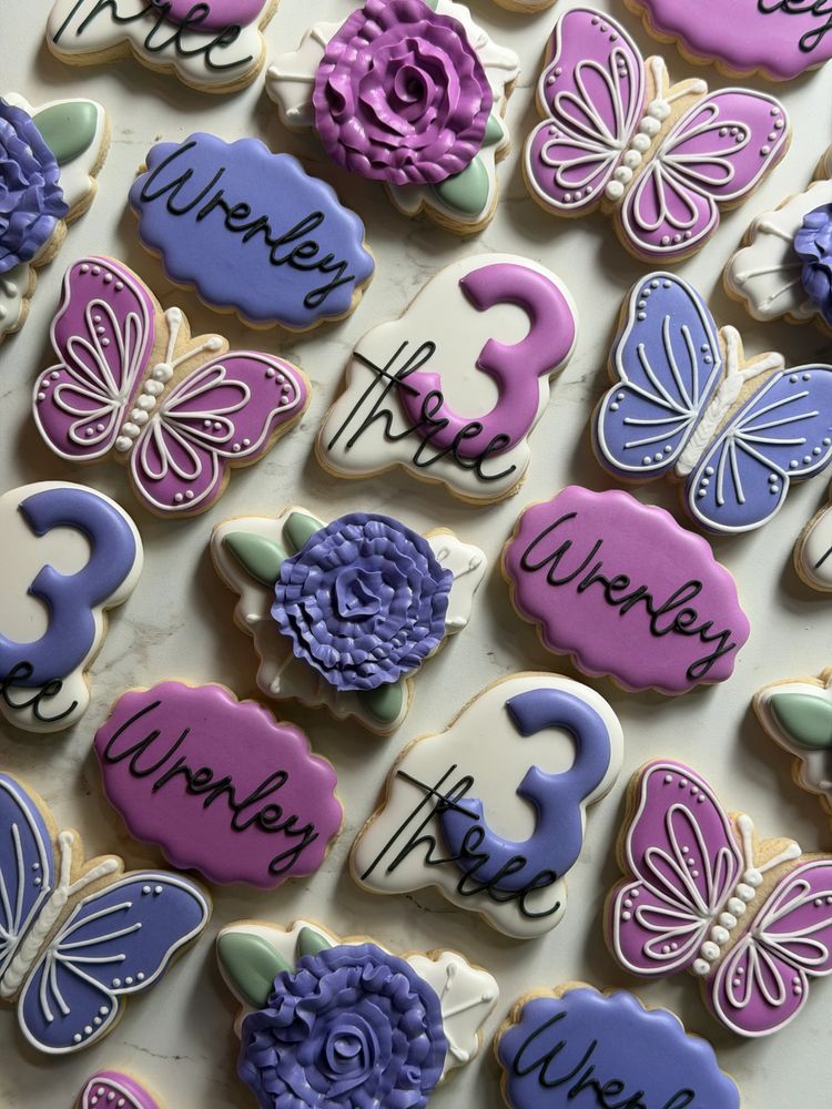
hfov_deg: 30.3
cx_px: 416
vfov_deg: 39.7
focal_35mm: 48
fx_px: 1538
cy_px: 554
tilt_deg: -84.6
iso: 50
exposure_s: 1/121
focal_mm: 6.76
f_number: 1.78
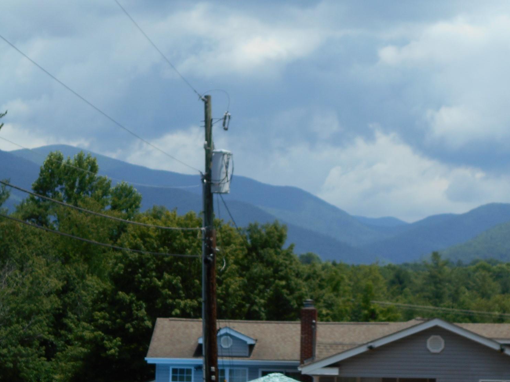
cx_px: 341
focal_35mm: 119
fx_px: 1753
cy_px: 226
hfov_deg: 16.5
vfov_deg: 12.4
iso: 80
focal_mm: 15.4
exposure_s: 1/400
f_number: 6.3
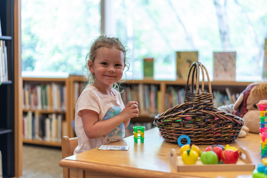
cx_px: 134
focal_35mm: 50
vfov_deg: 27.0
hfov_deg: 39.6
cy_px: 89
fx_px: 371
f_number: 1.8
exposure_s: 1/160
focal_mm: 50
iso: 320
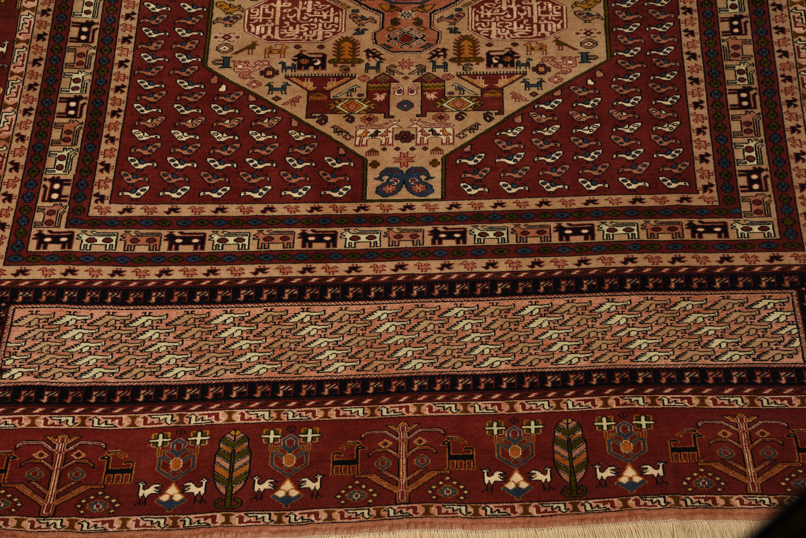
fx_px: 1299
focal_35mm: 58
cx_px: 403
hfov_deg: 34.5
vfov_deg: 23.4
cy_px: 269
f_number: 14
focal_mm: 58
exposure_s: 1/200
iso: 100
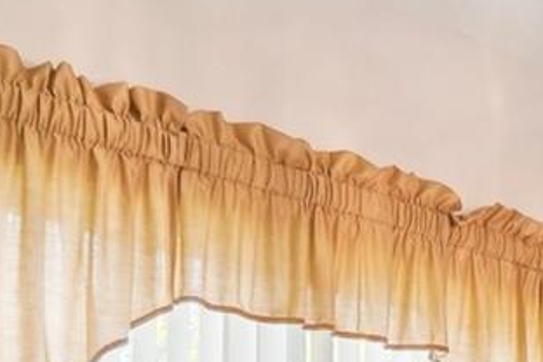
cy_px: 715
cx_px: 714
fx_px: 1161
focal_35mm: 77
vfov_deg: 14.7
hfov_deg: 23.2
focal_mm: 10
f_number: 8
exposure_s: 1/30
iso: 400
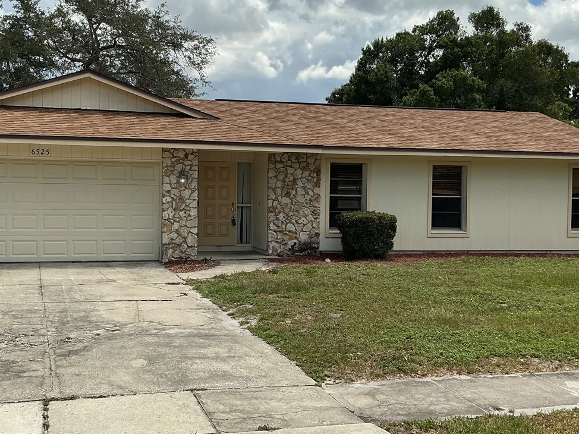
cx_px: 252
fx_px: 769
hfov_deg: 41.2
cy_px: 210
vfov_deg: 31.5
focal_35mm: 46
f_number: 1.8
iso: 25
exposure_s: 1/2538
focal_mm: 3
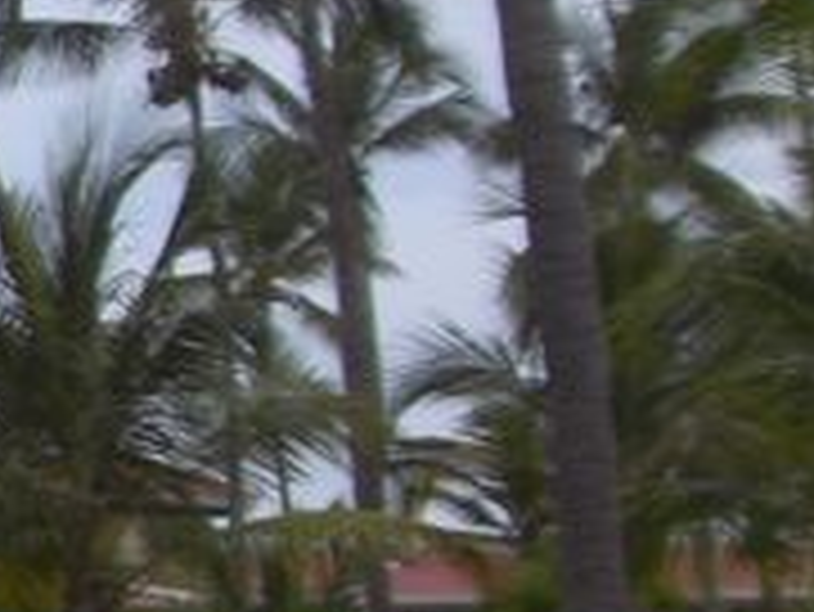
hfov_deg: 8.1
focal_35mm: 215
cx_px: -1471
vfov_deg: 6.9
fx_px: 5059
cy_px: 392
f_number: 8
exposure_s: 1/200
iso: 64
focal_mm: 6.2
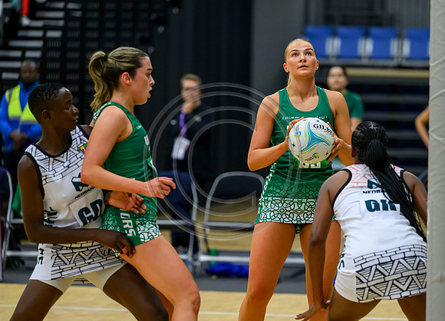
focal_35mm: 217
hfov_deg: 9.3
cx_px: 276
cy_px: 137
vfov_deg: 6.7
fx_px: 2747
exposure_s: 1/1000
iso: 4000
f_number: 3.2
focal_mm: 175
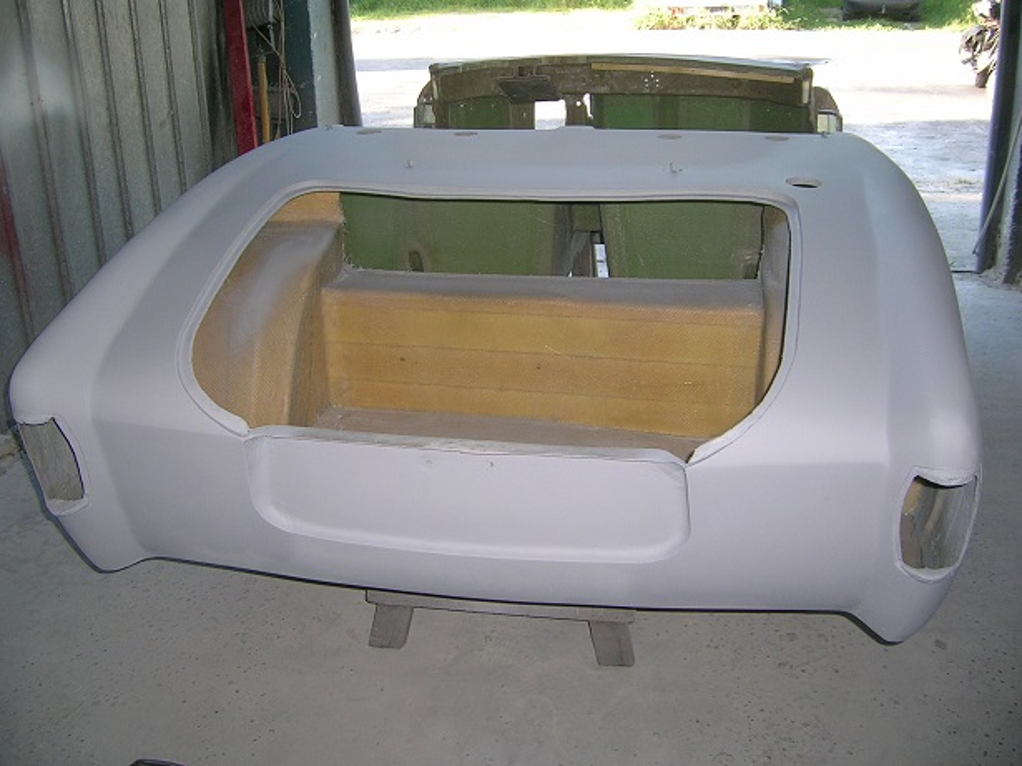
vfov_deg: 40.7
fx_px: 1033
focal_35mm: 35
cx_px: 511
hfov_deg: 52.6
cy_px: 383
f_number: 2.8
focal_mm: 5.4
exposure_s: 1/60.1
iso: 58
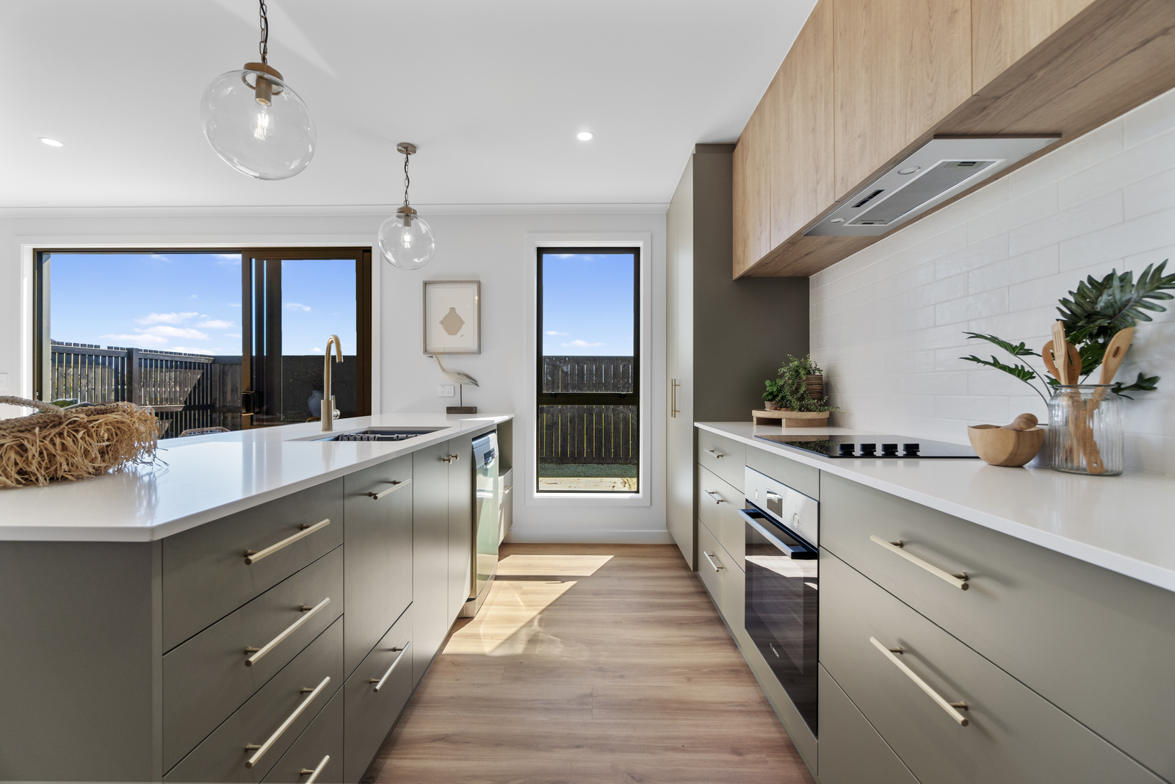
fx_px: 490
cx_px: 588
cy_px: 392
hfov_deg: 100.4
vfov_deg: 77.3
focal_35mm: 15
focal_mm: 10
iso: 100
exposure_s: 1/30
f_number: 4.5
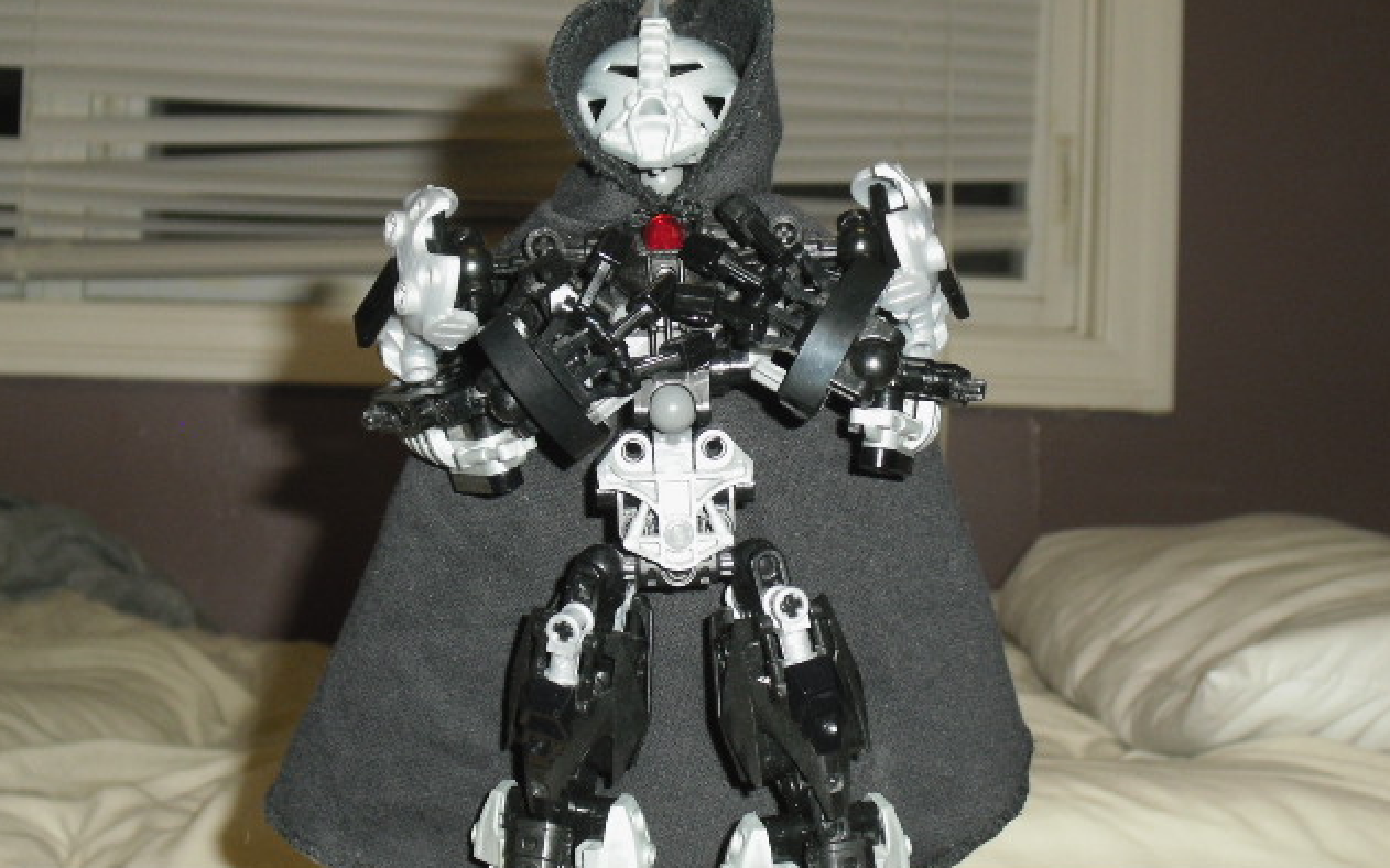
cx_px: 696
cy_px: 421
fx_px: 2159
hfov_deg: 35.7
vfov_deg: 22.7
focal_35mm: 57
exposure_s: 1/60
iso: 400
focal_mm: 9.4
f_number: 3.8
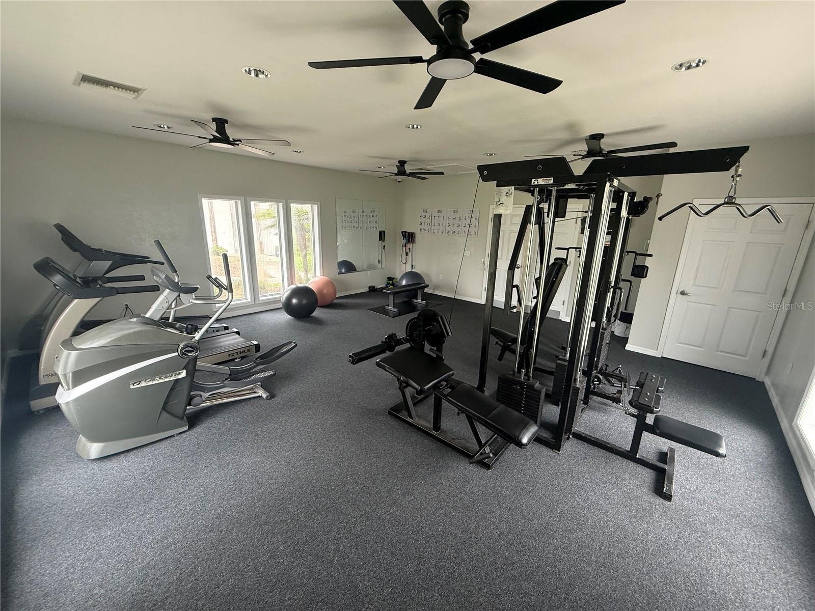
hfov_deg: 102.1
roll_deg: -1.0
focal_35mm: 14
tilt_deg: -13.4
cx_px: 408
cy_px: 306
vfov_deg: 85.7
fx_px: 330
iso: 160
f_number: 2.2
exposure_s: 1/99
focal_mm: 2.22
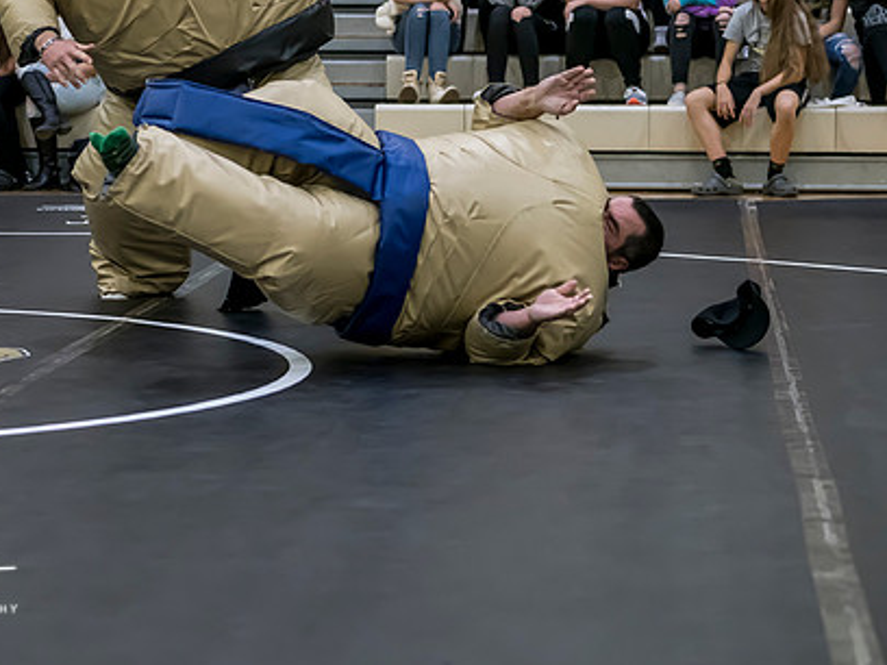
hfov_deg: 15.4
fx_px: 3280
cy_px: 212
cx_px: 337
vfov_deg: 11.6
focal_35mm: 128
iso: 2500
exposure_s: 1/1000
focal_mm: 45
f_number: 2
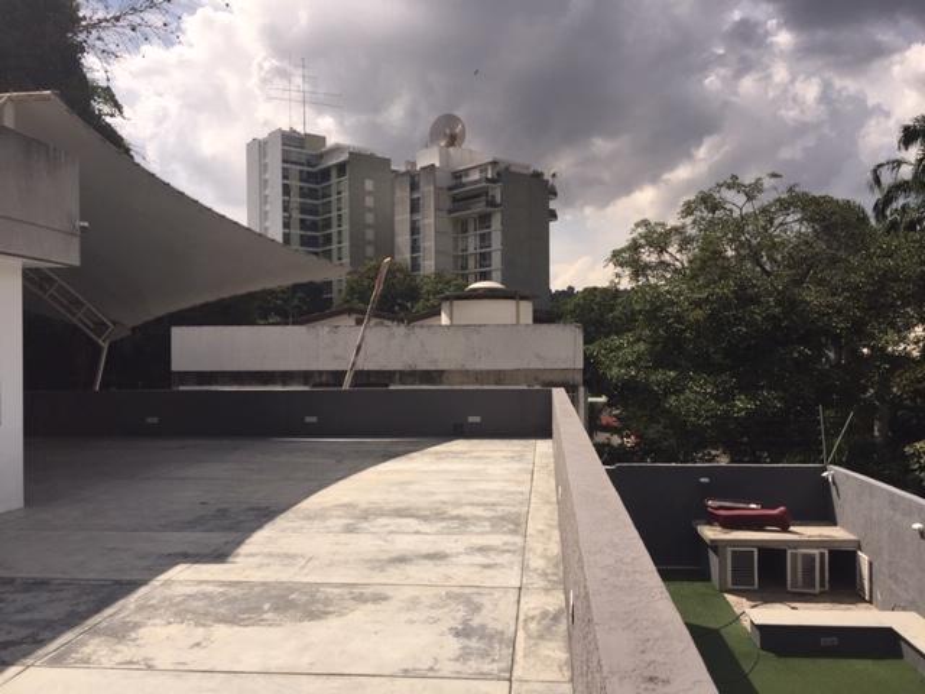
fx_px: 775
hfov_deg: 61.7
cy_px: 347
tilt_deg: +0.3
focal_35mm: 29
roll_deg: +0.4
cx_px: 462
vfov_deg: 48.2
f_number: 2.2
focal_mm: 4.15
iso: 32
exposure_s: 1/3968
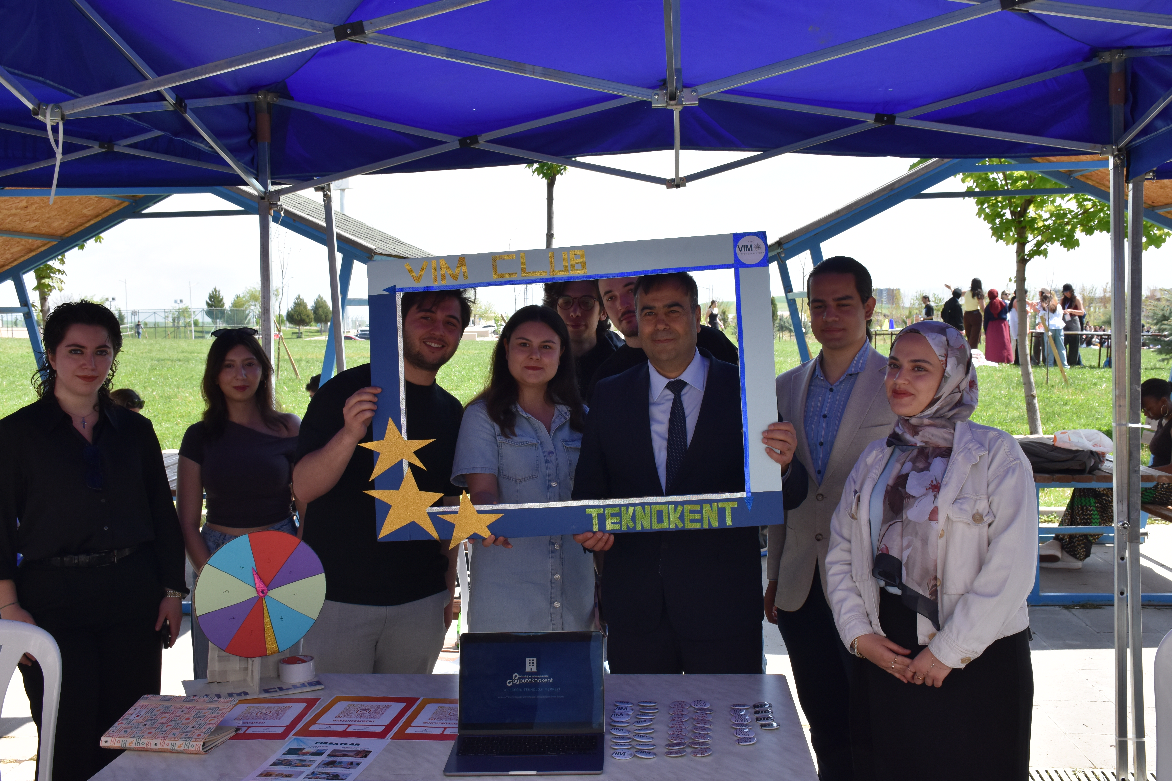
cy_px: 390
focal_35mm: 36
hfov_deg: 53.1
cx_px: 586
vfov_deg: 36.9
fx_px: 1172
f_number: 10
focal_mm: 24
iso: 500
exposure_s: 1/400
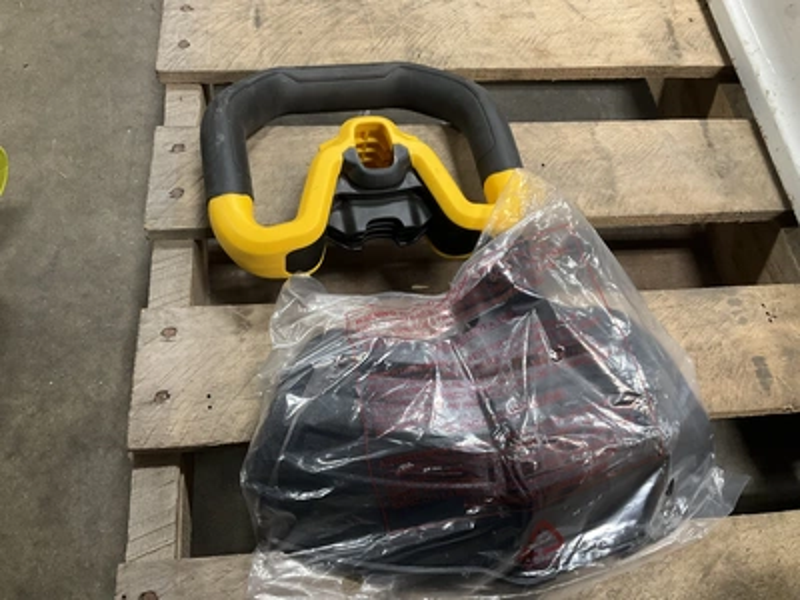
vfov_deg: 48.2
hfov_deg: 61.7
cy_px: 300
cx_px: 400
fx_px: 670
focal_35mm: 29
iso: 250
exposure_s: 1/40
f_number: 1.8
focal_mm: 3
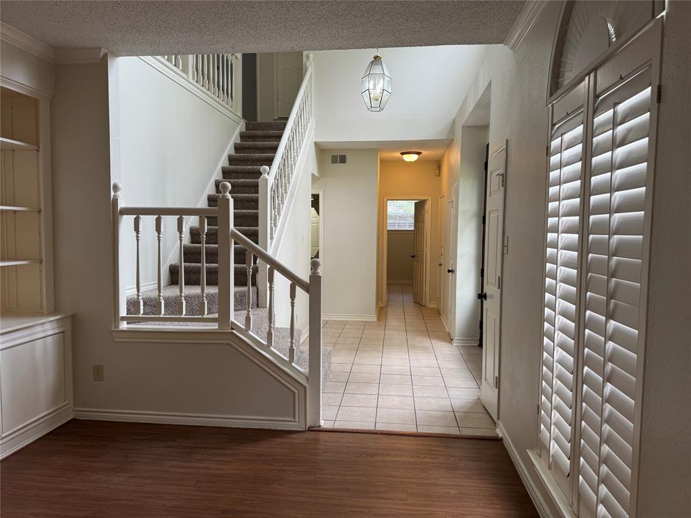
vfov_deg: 56.8
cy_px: 259
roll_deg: -0.6
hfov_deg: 71.6
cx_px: 346
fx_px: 479
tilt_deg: -3.5
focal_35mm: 24
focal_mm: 6.76
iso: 125
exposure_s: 1/120
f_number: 1.78
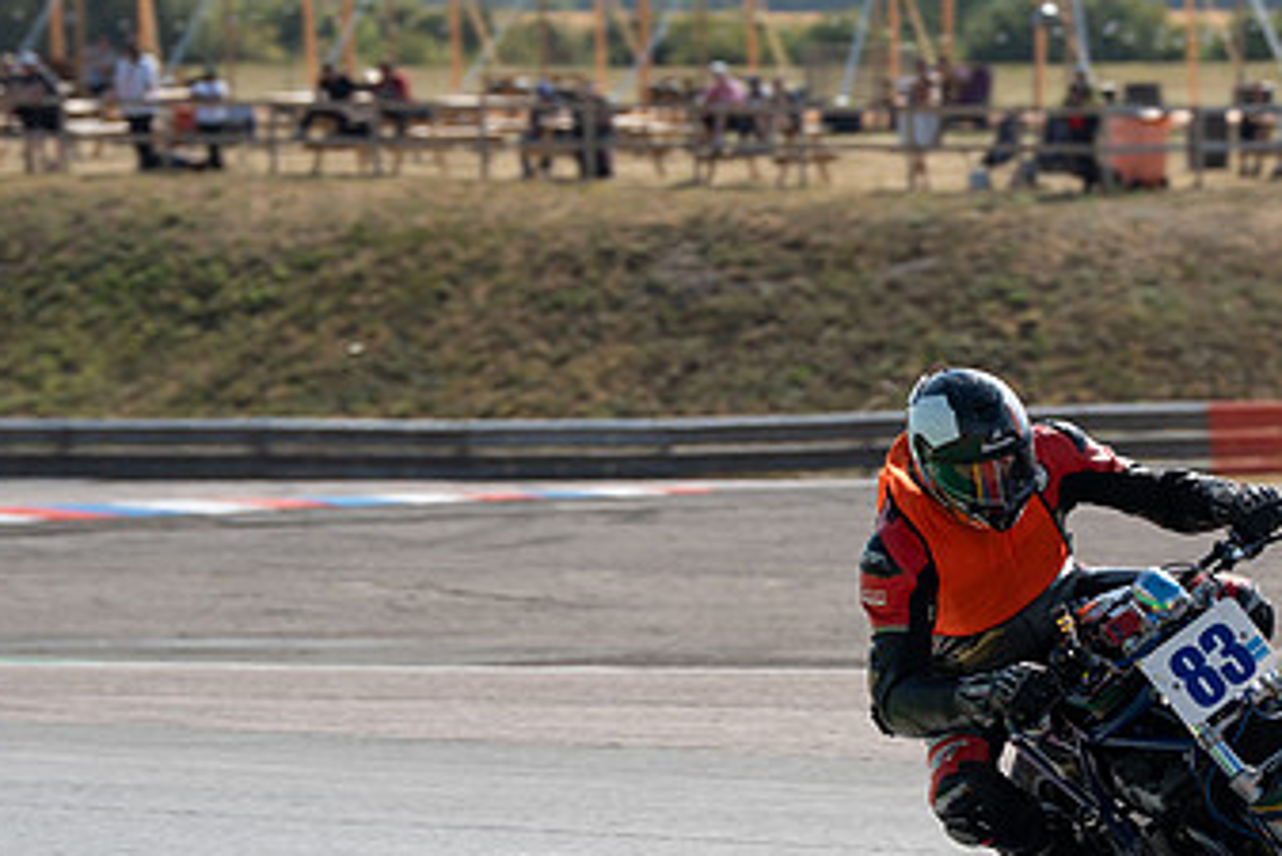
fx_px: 13573
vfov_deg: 3.6
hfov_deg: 5.4
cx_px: 1167
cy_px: 599
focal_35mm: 381
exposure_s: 1/500
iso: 125
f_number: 6.3
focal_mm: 200
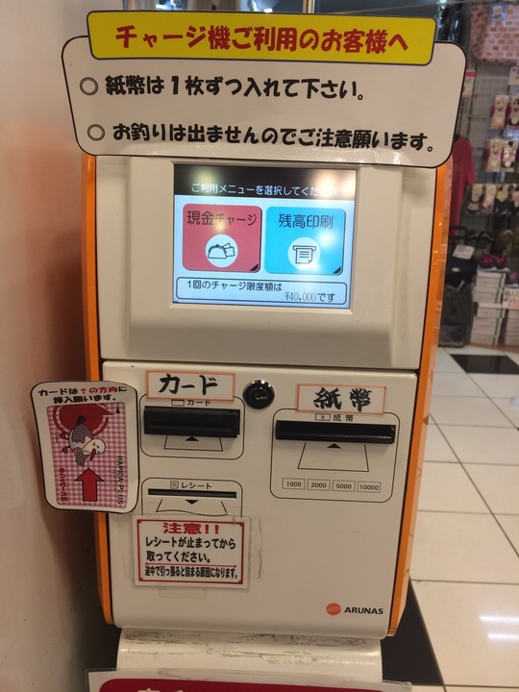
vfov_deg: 61.7
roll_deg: -1.2
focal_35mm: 29
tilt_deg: -19.2
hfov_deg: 48.2
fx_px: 580
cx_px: 260
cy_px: 346
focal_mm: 4.15
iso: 40
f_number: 2.2
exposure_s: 1/60
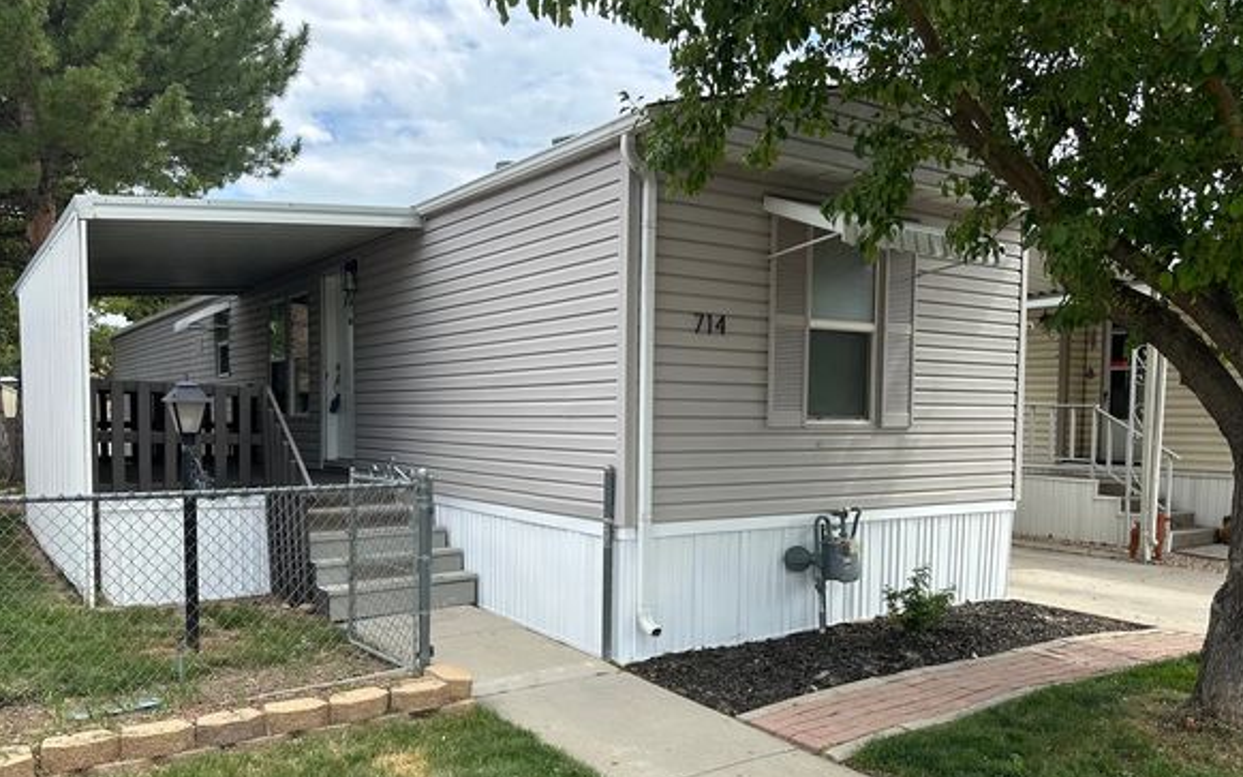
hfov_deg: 66.4
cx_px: 580
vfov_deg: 44.2
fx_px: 948
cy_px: 479
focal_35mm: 28
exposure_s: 1/1916
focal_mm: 6.86
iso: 80
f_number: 1.78
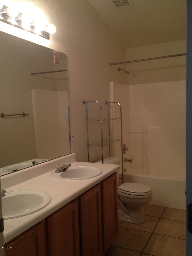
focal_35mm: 35
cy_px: 128
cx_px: 96
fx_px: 259
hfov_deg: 40.7
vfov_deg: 52.6
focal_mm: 4.28
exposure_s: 1/20
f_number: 2.4
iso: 80
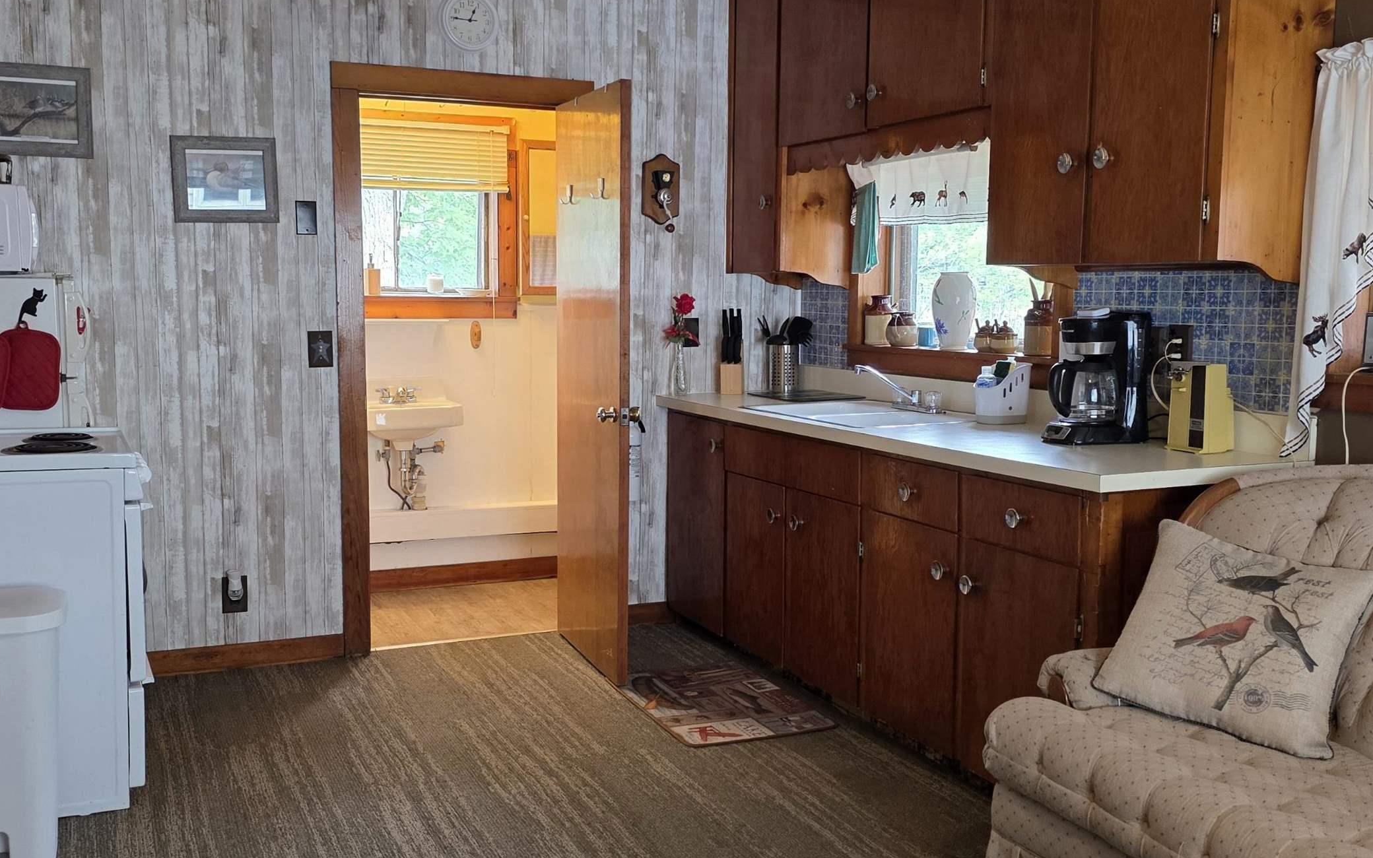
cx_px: 665
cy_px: 426
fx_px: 1347
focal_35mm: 36
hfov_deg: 54.0
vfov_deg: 35.3
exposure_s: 1/120
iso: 320
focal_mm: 6.3
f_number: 1.7
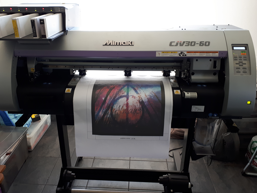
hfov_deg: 59.9
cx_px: 116
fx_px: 223
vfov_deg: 46.8
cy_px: 91
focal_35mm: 30
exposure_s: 1/33
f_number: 1.9
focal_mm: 3.6
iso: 80
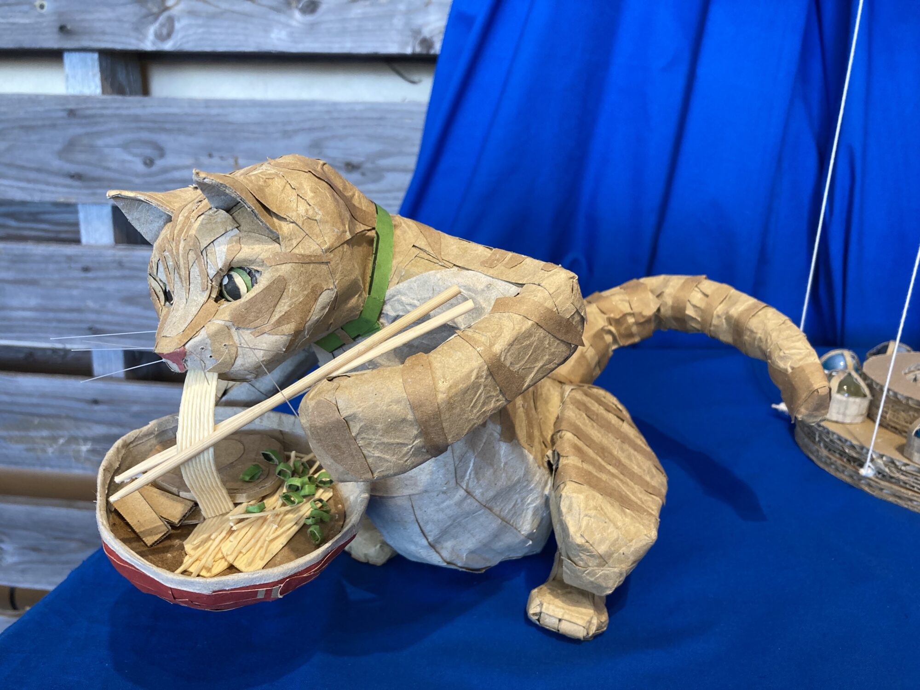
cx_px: 460
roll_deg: -1.7
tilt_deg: -13.8
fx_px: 744
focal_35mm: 28
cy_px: 345
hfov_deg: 63.4
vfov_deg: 49.7
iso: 80
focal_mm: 3.99
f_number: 1.8
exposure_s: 1/60
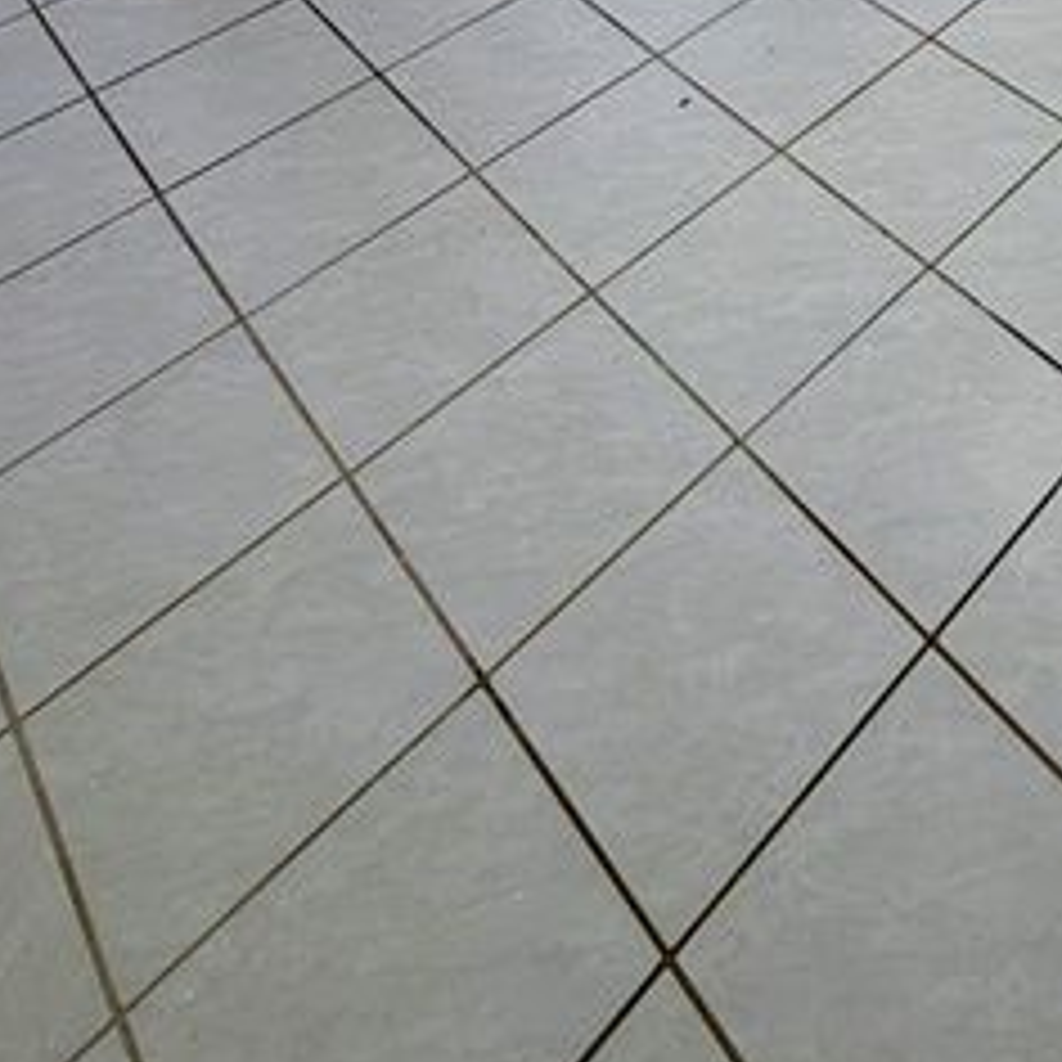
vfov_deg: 36.2
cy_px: -223
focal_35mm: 35
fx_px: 1215
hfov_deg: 41.7
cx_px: 1035
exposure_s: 1/120
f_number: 2.2
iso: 64
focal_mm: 2.22
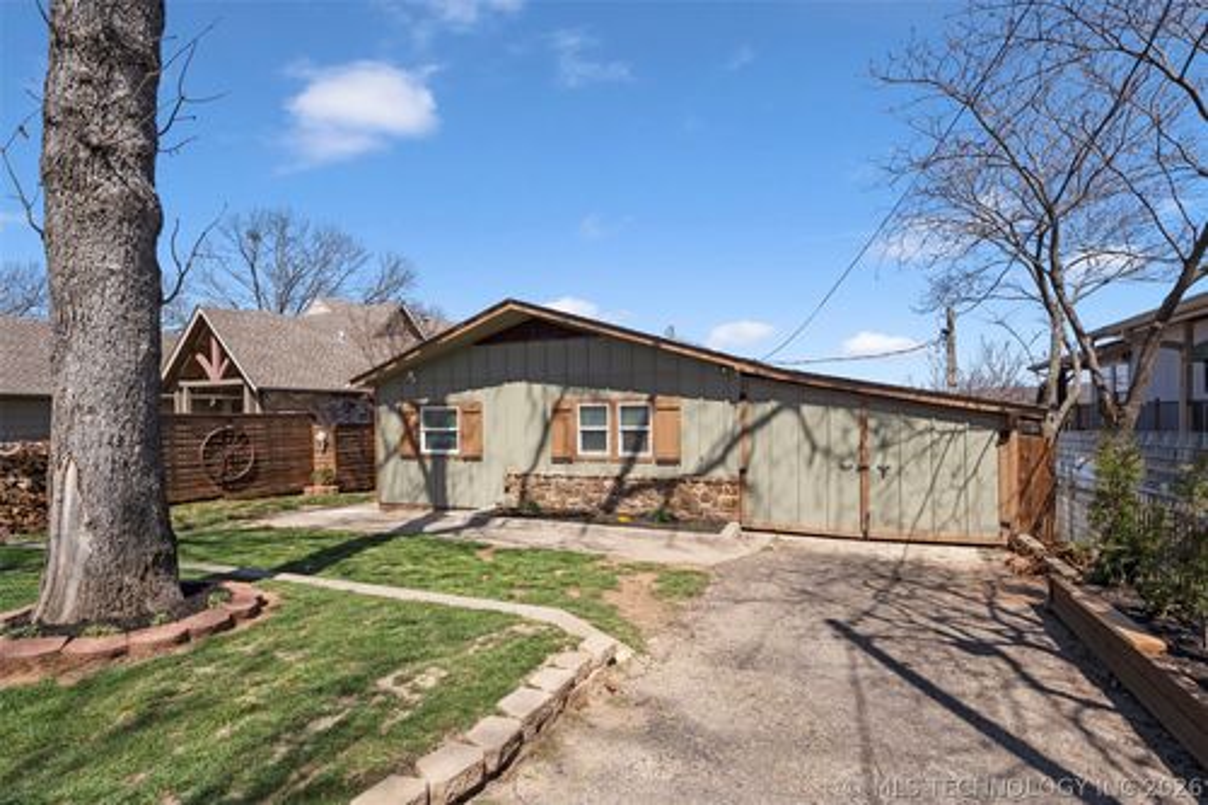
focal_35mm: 17
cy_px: 402
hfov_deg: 92.3
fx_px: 580
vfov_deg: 69.5
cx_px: 604
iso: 200
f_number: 8
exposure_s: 1/1000
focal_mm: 17.3
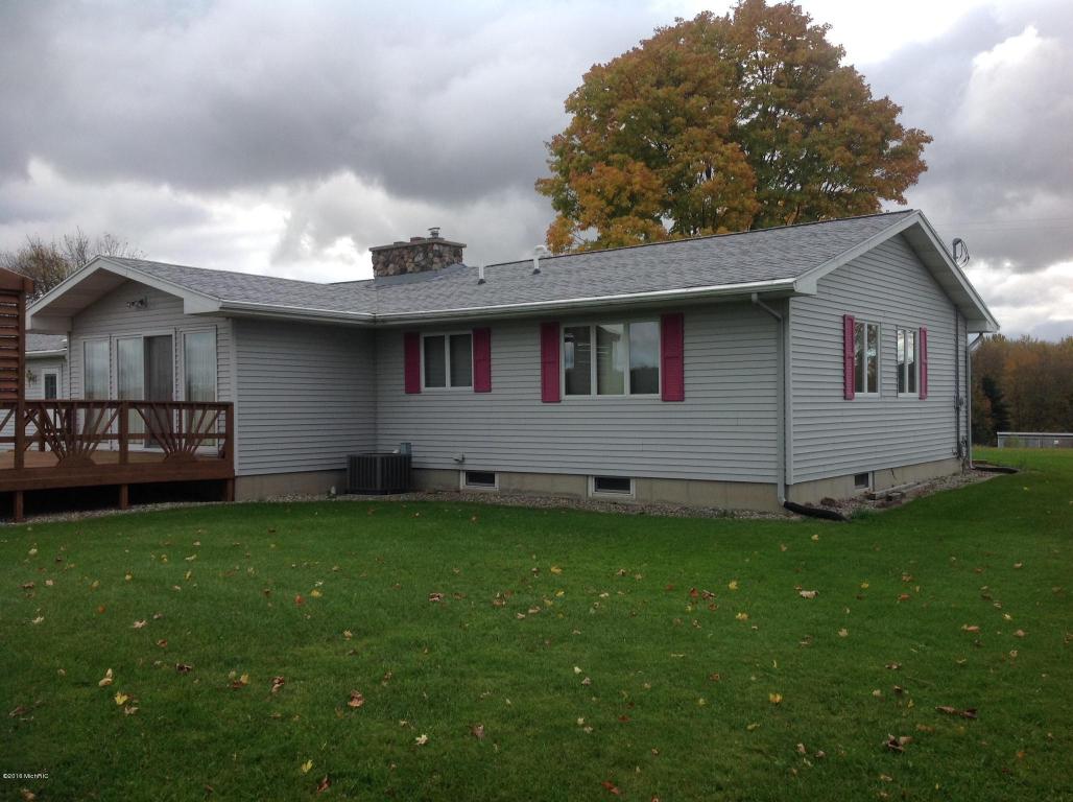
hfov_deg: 52.7
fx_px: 1083
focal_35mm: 35
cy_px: 401
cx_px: 536
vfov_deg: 40.6
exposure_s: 1/630
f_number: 2.4
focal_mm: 4.28
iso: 50
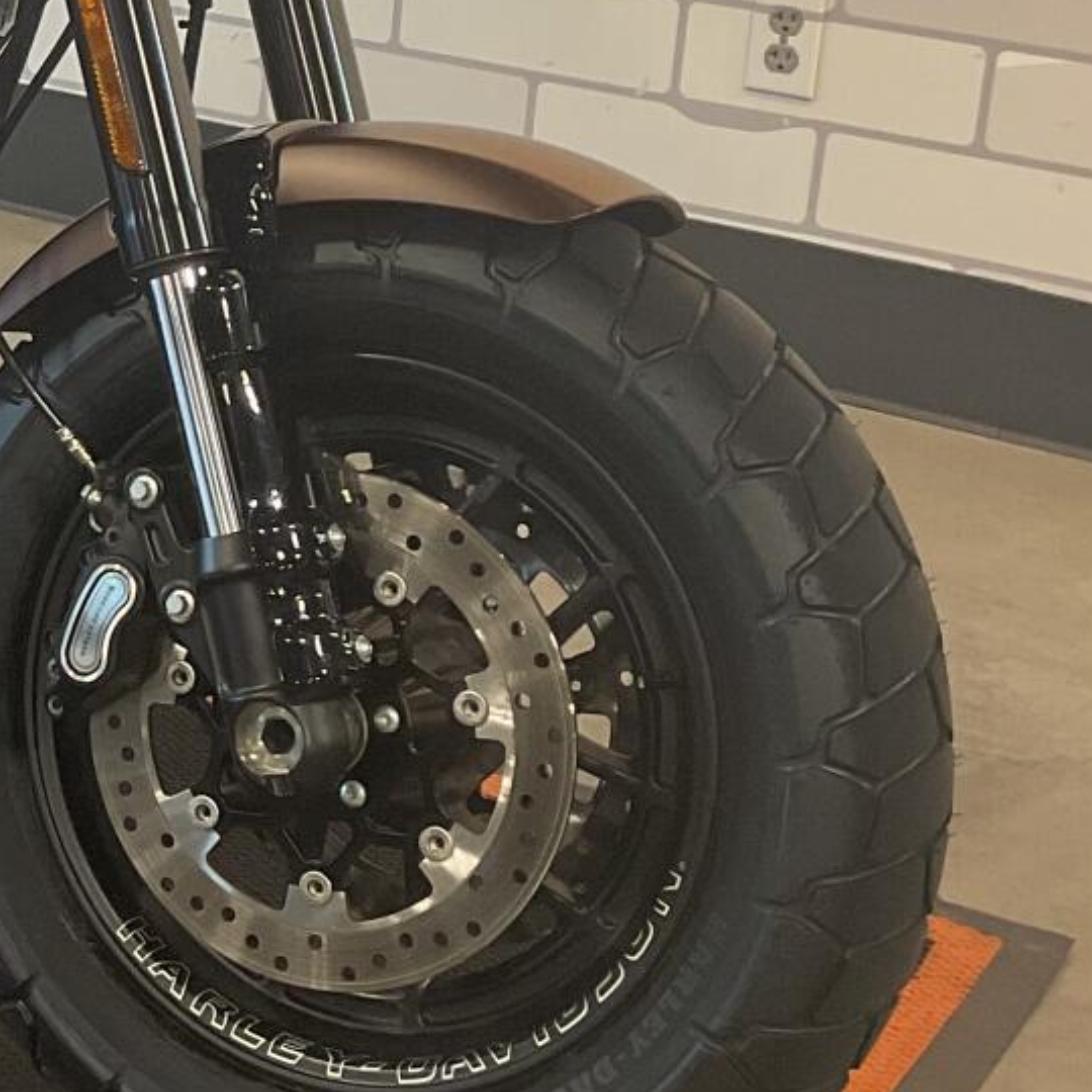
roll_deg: -0.1
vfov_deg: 18.2
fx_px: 3391
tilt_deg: -20.0
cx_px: -229
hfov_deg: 17.4
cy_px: 291
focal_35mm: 95
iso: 50
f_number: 1.8
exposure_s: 1/50
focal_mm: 3
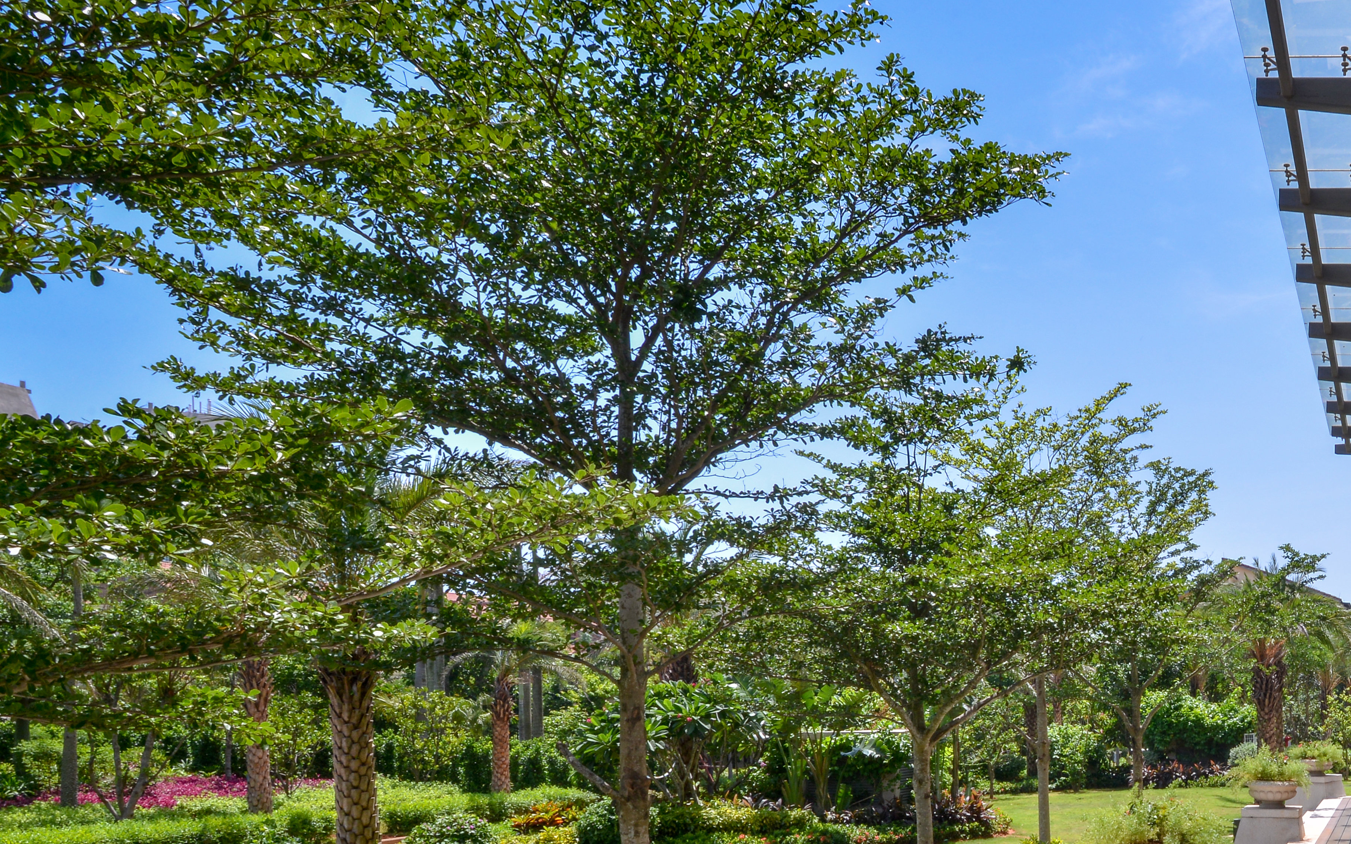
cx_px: 1340
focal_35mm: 37
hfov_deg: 45.0
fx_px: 1362
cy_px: 659
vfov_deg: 33.6
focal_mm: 18
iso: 200
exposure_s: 1/80
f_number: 18
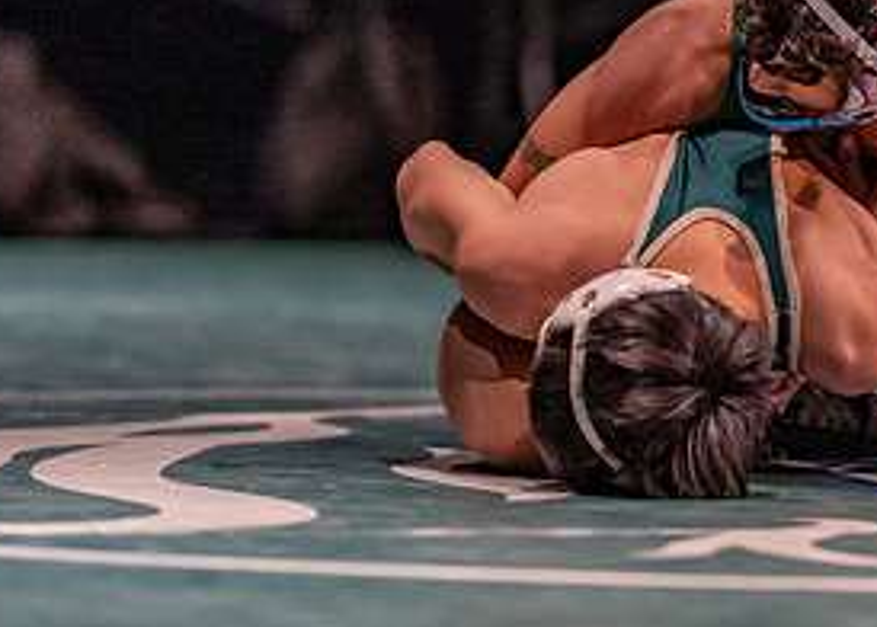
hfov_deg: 6.7
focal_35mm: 299
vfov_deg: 4.8
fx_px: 7451
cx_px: 880
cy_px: 186
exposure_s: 1/800
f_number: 1.8
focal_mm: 135
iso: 2500
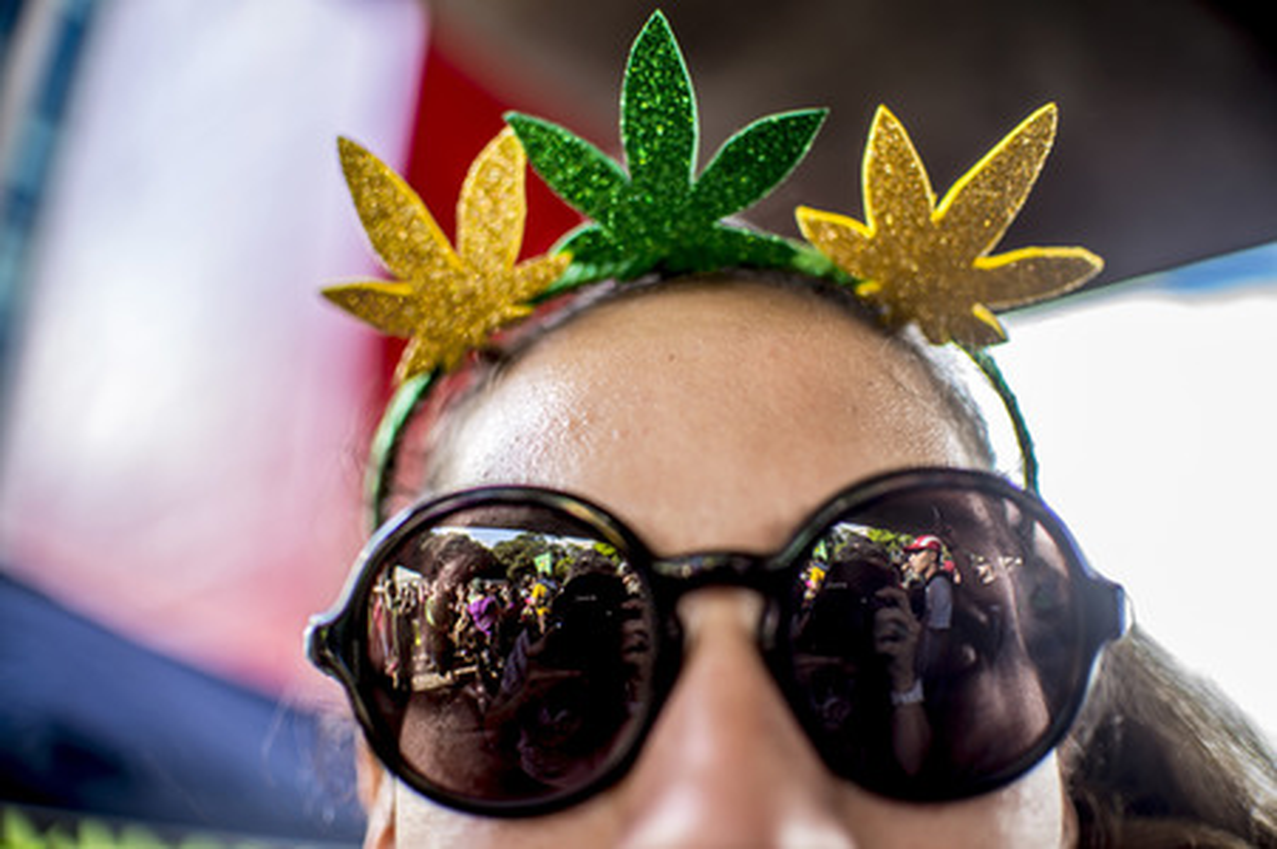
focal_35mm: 35
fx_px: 1241
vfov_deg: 37.8
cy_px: 424
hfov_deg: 54.5
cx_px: 638
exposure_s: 1/250
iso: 160
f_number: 1.8
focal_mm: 35
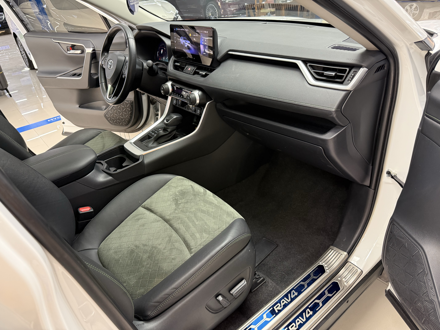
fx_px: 305
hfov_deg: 71.6
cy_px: 165
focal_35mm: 24
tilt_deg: -31.0
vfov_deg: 56.8
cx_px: 220
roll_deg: +6.8
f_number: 1.78
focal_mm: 6.76
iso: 320
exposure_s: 1/50
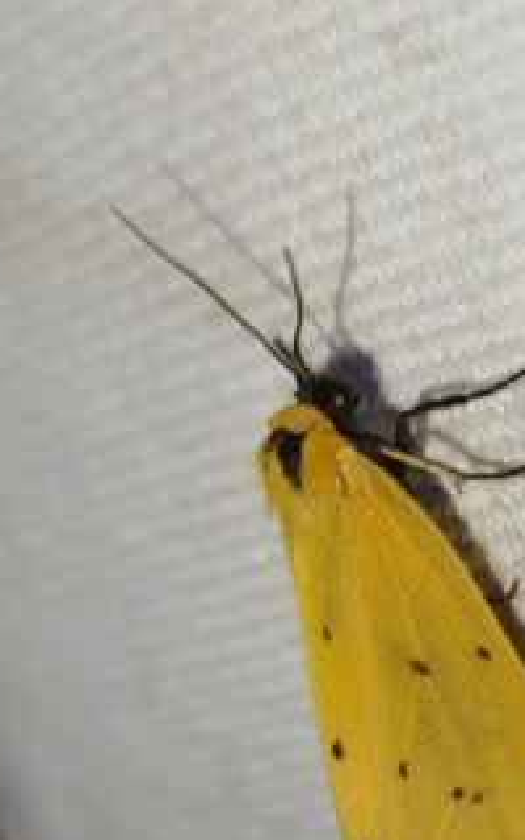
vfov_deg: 15.0
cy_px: 746
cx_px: 462
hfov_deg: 9.5
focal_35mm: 138
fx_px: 3159
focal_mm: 5.31
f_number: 1.7
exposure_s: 1/50
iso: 50
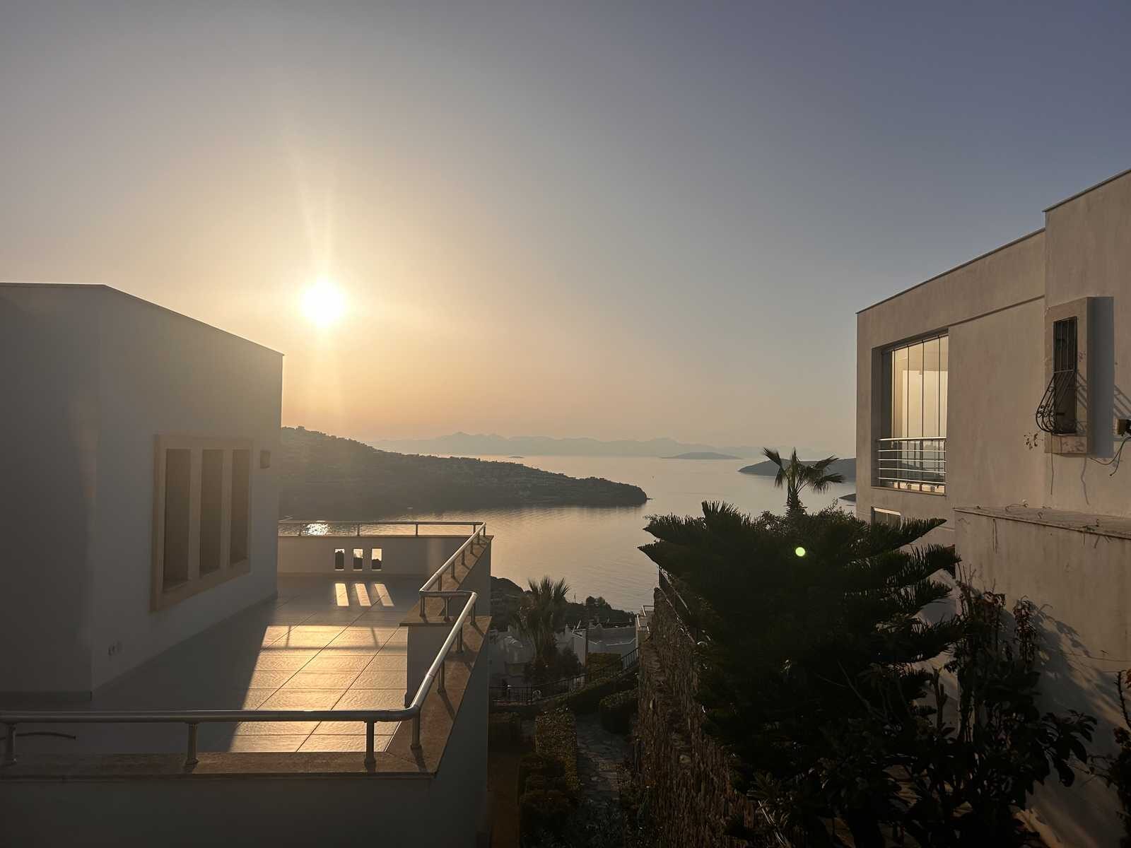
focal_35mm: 26
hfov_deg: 67.3
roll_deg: -0.2
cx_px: 566
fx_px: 849
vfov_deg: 53.1
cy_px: 424
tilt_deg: +1.1
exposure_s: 1/16393
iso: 40
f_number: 1.5
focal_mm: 5.7
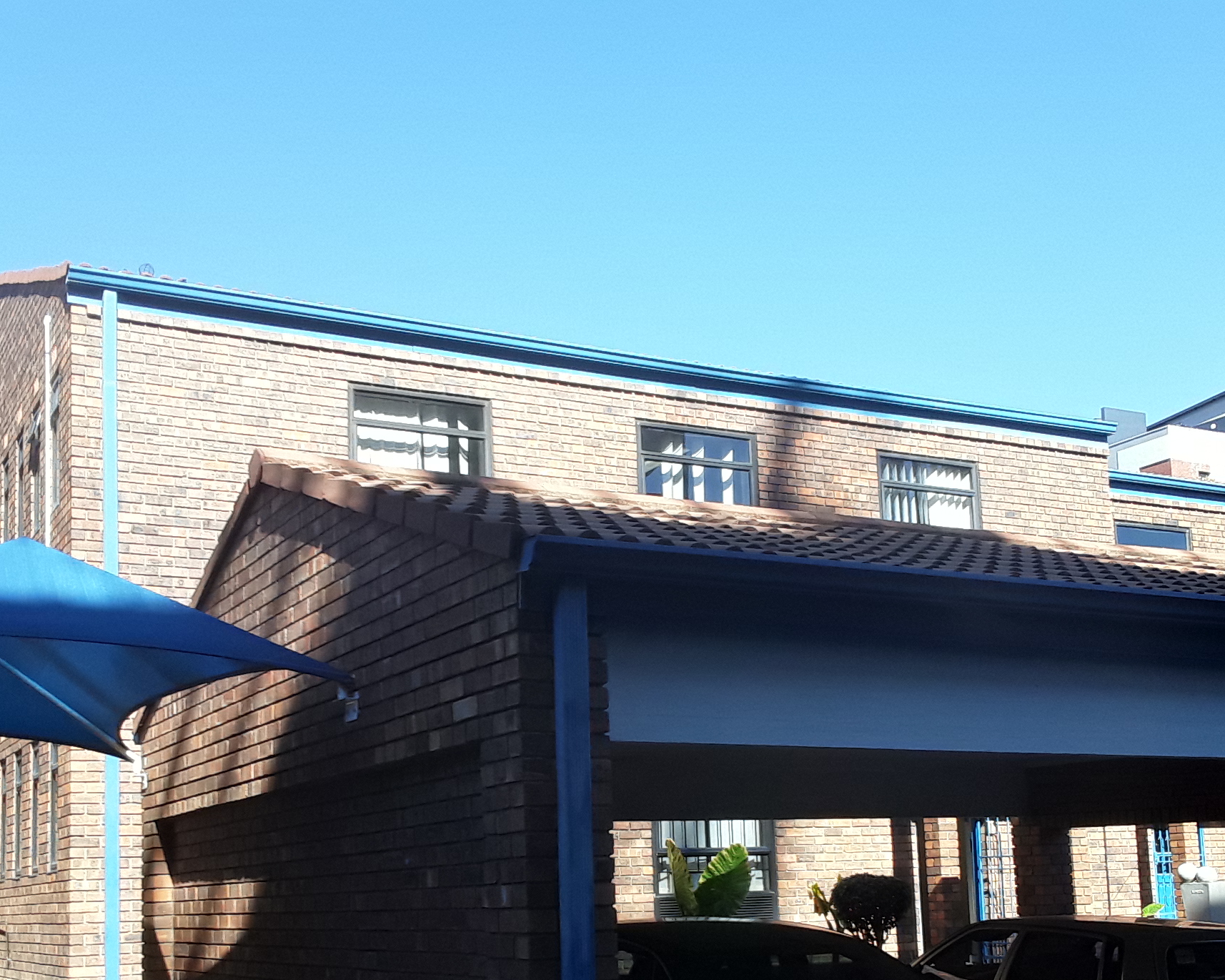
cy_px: 685
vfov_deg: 33.7
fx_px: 1595
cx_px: 616
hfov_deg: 42.0
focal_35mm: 44
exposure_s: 1/446
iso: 40
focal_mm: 2.2
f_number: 1.9
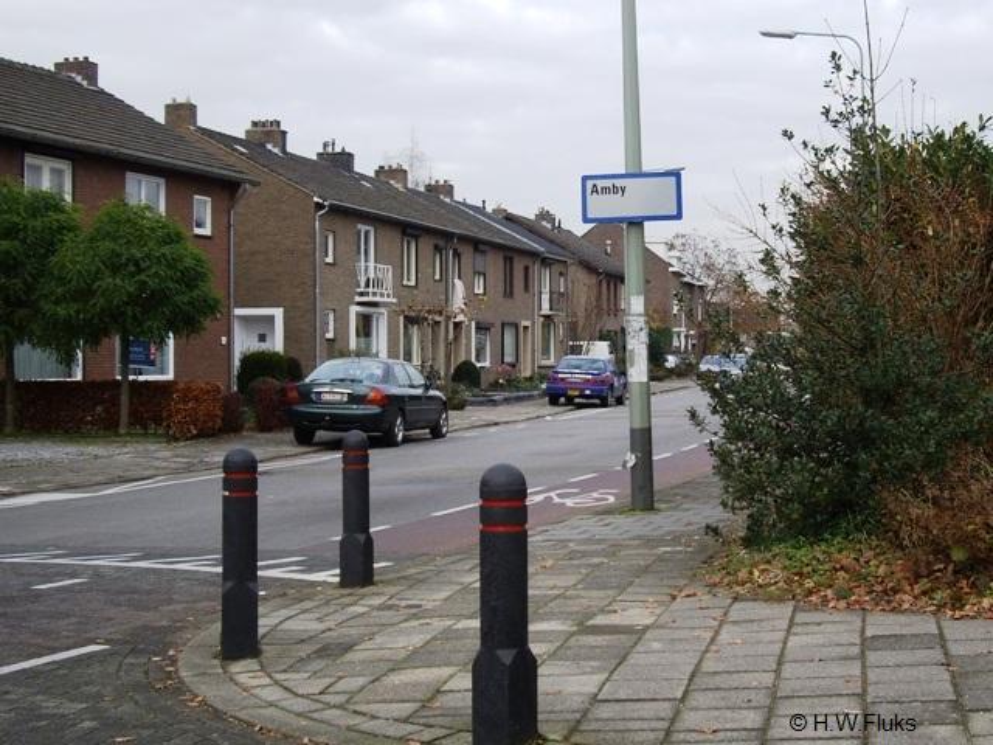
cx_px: 496
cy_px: 372
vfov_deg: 37.7
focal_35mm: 38
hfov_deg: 49.0
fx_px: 1090
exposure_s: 1/320
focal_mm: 7.9
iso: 64
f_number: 2.8
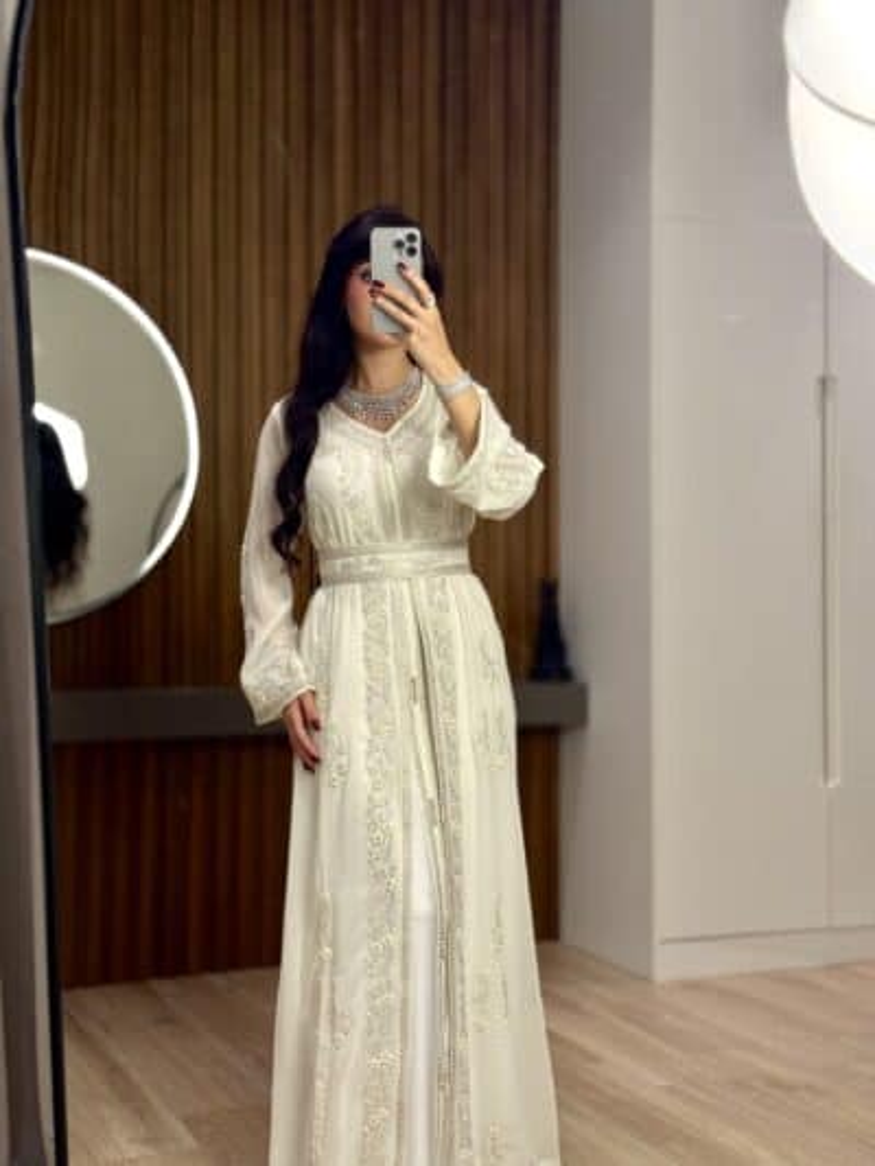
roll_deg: -1.0
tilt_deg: -22.9
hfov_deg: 30.3
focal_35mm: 48
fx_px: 1617
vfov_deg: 39.6
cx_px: 438
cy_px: 583
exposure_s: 1/100
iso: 80
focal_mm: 6.76
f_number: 1.78
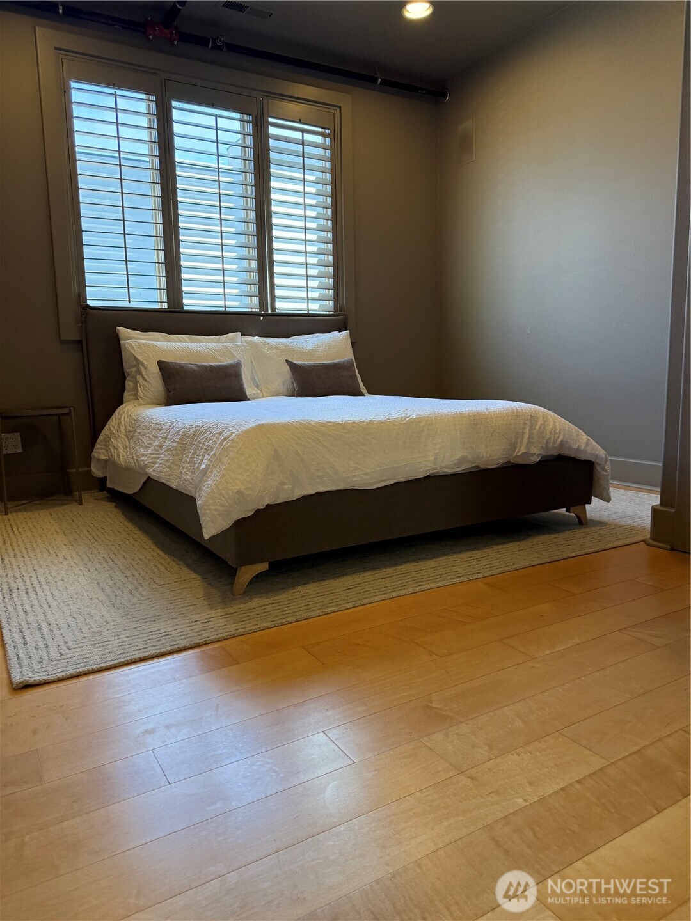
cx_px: 346
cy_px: 460
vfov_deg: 71.6
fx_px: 639
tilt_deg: -7.5
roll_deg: +2.2
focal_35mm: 24
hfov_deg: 56.8
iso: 200
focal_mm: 6.76
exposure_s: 1/233
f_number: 1.78
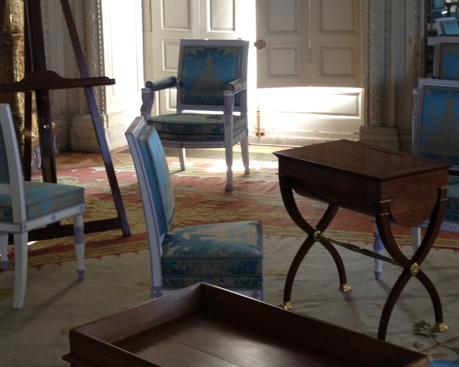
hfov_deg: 25.2
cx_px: 322
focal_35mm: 75
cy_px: 96
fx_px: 1019
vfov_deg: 20.3
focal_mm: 4.28
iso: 50
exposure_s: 1/20
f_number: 2.4
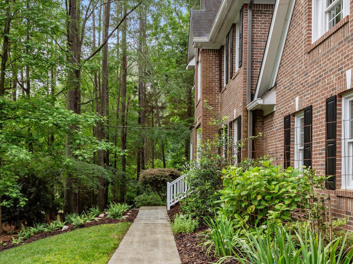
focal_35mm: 37
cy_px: 169
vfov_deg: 38.3
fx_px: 377
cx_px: 153
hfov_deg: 50.0
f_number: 2.8
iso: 130
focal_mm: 12.29
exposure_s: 1/240
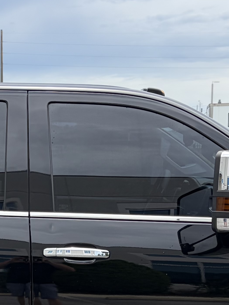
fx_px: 935
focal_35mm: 106
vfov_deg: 18.0
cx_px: -64
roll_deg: +1.5
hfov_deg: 13.5
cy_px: 313
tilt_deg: -7.7
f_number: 1.6
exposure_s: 1/1626
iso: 50
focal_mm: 5.96
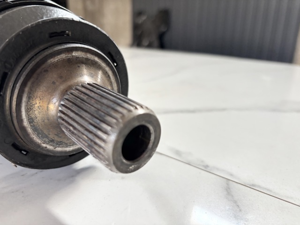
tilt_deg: -20.2
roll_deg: -0.7
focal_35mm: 26
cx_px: 150
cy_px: 112
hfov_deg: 67.3
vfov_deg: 53.1
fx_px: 225
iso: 125
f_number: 1.6
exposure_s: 1/70
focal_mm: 5.96
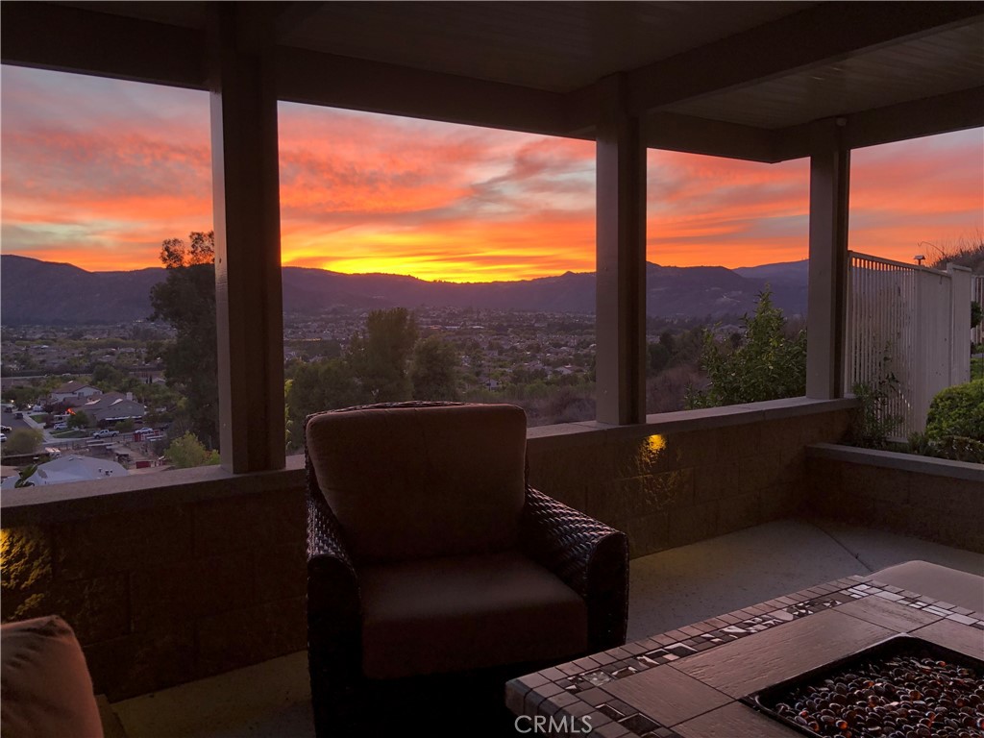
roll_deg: +0.2
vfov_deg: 49.7
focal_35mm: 28
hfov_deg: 63.4
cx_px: 492
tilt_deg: -2.4
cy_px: 369
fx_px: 796
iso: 100
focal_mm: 4
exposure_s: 1/60
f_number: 1.8
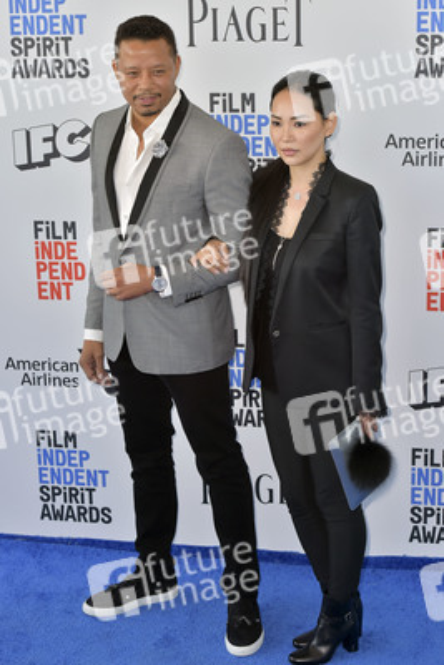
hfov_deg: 19.5
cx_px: 222
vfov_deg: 28.8
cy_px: 332
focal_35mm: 70
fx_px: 1294
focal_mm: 70
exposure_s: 1/320
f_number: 6.3
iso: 500
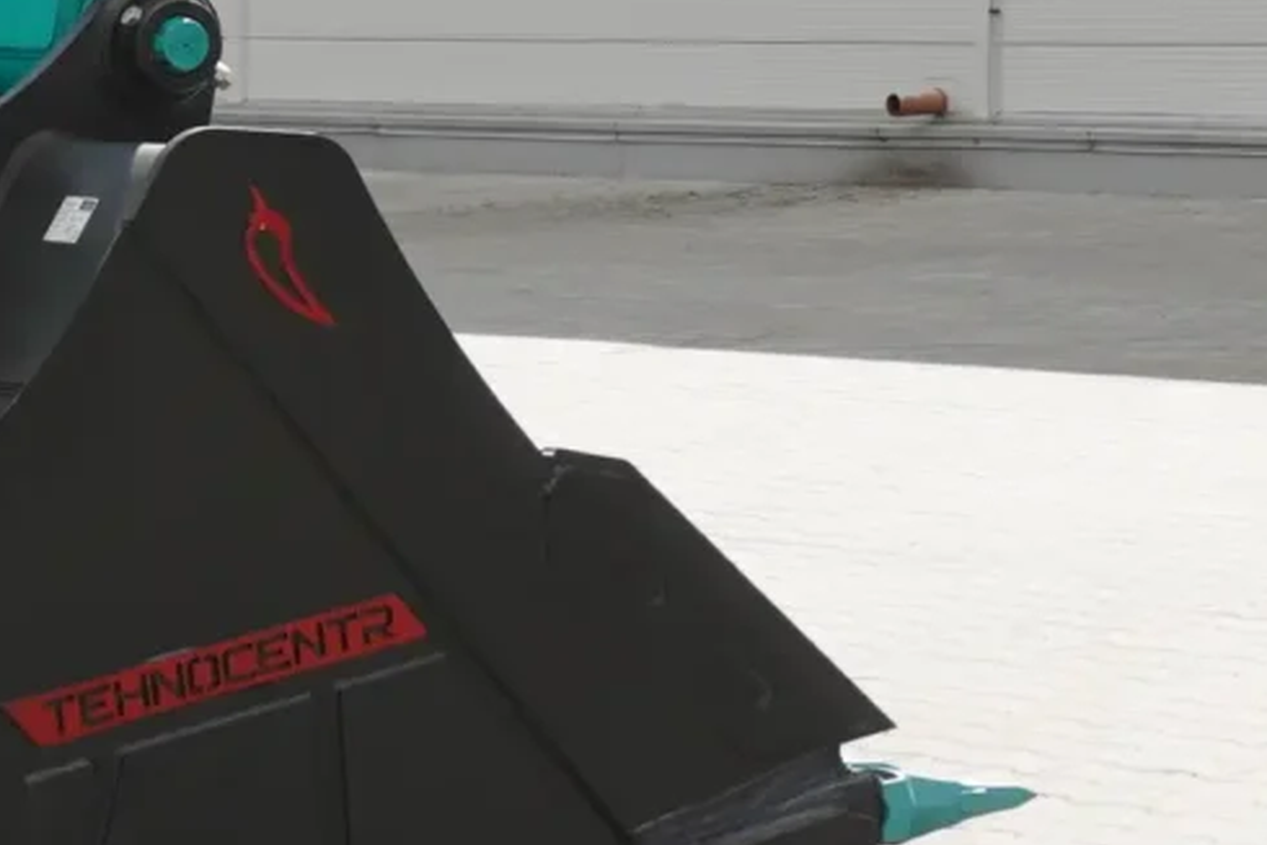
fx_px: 5795
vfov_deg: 8.1
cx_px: 1645
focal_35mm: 165
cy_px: -682
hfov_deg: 12.1
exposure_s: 1/320
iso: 100
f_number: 3.5
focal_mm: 21
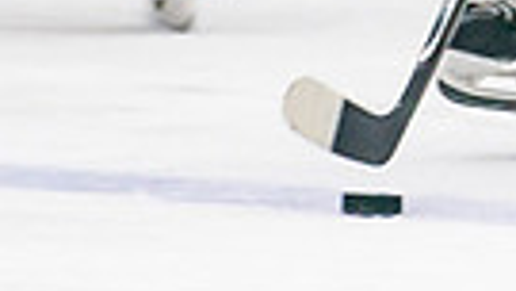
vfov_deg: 0.9
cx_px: 878
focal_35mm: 1285
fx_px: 17585
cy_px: -293
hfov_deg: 1.7
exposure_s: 1/640
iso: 1250
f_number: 2.8
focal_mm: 145
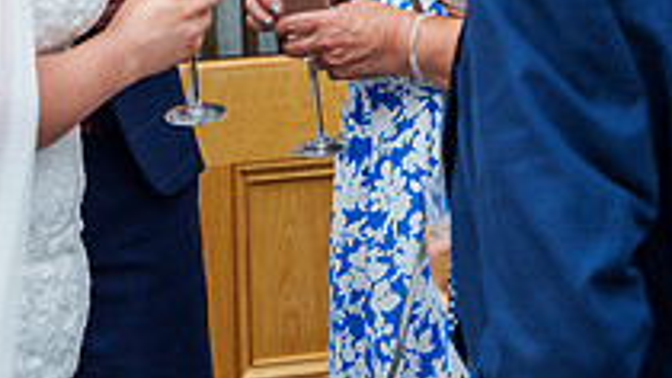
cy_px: -274
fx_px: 2743
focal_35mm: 154
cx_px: 189
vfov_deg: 7.7
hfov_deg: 13.9
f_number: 3.5
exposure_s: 1/2500
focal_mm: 46
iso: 800
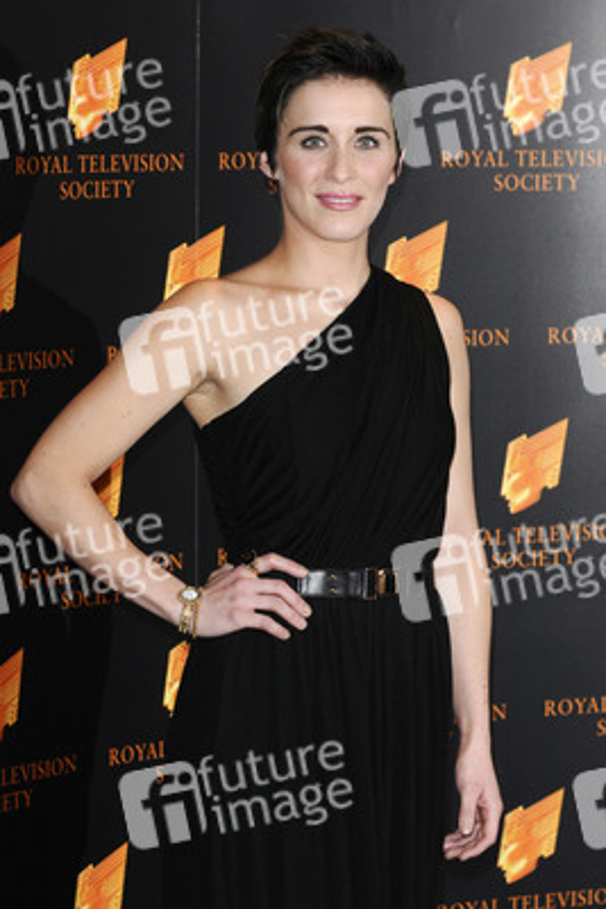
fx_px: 3254
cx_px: 303
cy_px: 454
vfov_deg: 15.9
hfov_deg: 10.6
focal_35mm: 129
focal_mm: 86
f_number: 4.5
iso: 400
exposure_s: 1/160
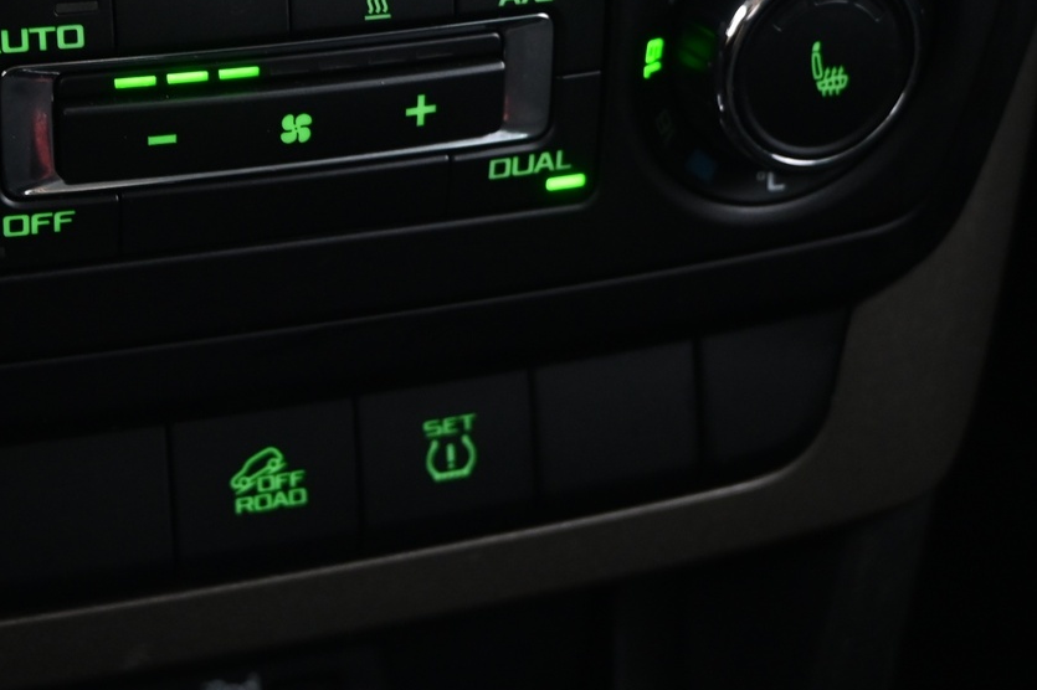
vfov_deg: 20.0
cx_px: 230
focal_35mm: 67
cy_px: 118
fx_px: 1928
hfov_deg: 29.5
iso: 1000
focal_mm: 23
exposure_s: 1/3
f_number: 4.2
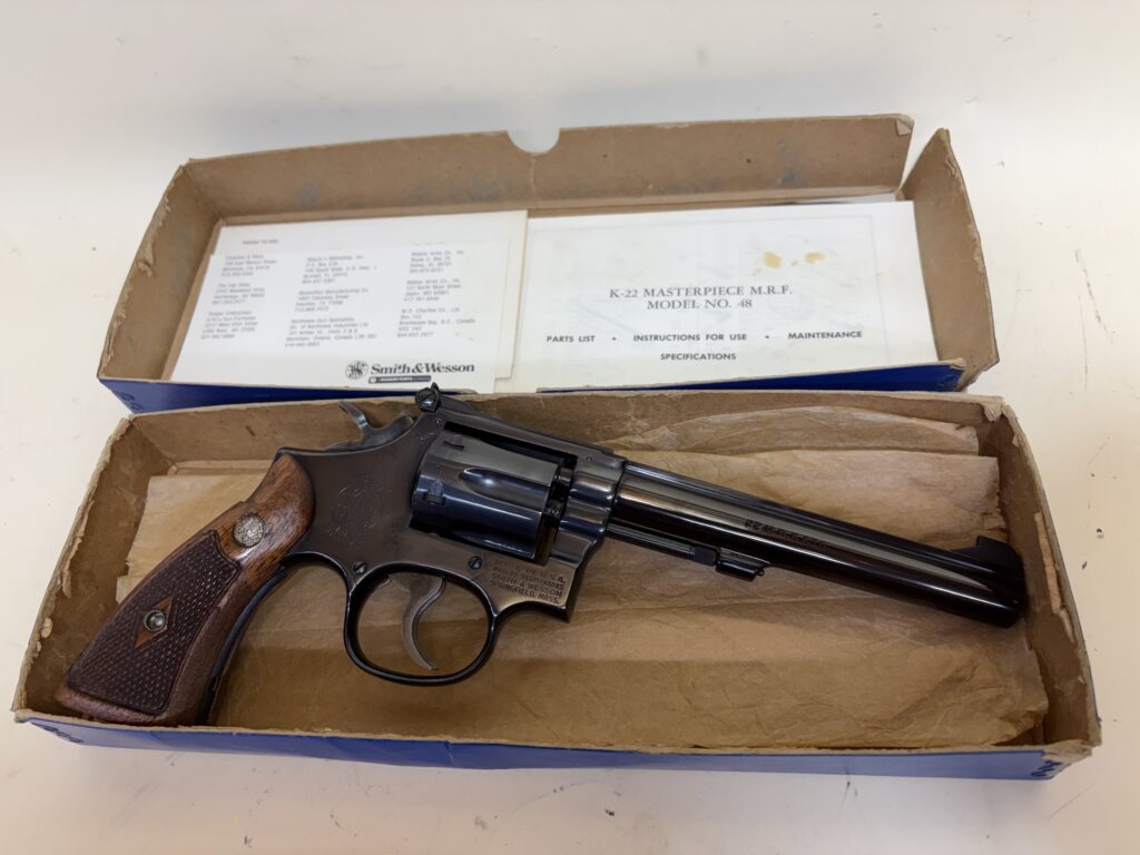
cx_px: 570
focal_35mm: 26
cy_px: 428
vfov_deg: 53.1
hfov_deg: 67.3
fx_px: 856
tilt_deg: -56.2
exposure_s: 1/120
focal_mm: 5.96
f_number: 1.6
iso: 100
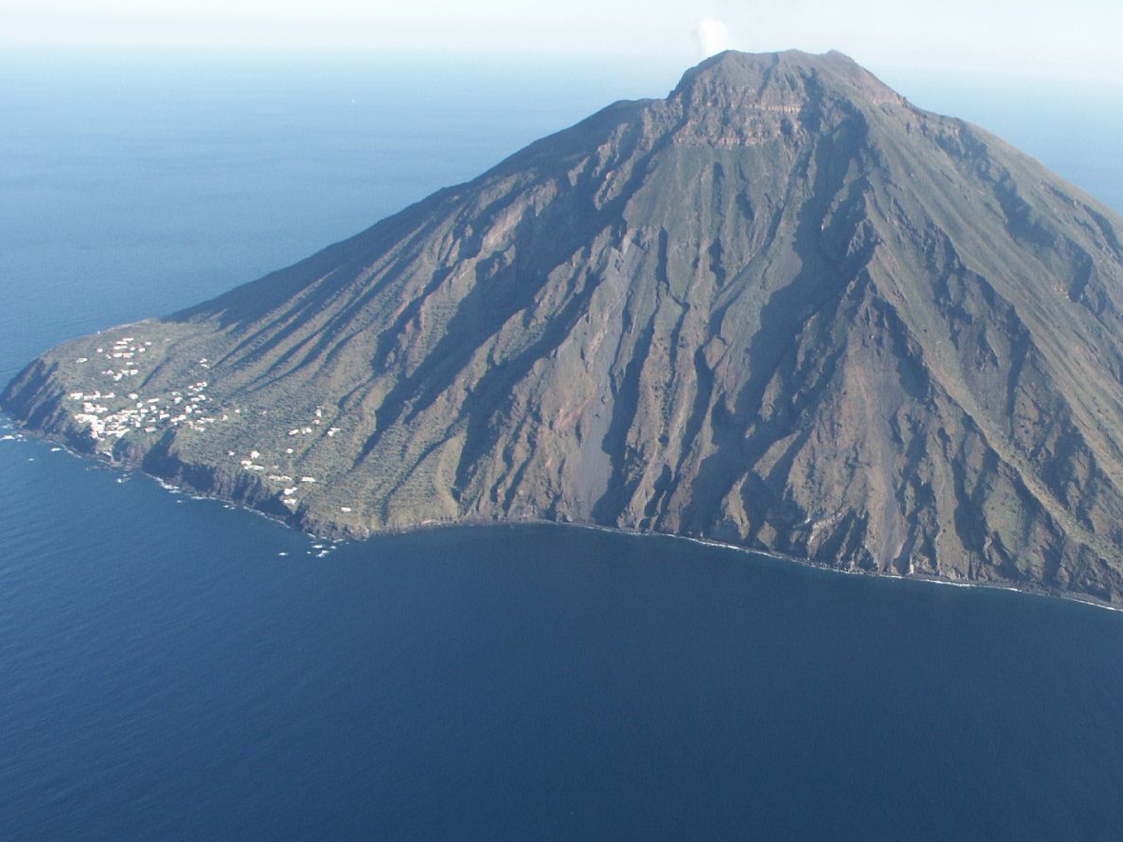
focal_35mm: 38
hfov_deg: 48.2
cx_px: 745
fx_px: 1233
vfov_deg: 37.7
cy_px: 400
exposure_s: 1/250
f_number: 5.6
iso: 100
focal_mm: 7.21
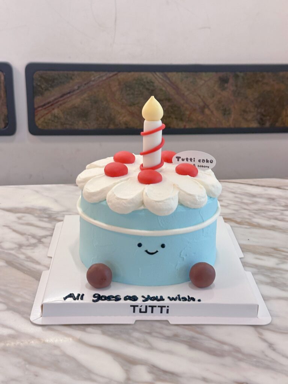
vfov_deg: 39.7
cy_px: 192
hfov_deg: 30.3
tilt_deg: -19.2
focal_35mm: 48
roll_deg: -0.6
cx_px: 144
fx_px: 532
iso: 250
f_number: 1.78
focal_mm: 6.86
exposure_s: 1/50
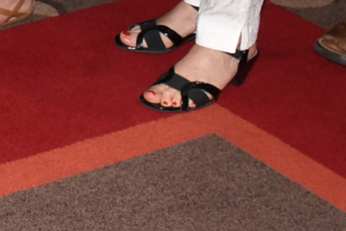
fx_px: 1846
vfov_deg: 6.6
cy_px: -405
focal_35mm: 192
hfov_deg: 9.7
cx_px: -410
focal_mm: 18
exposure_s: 1/60
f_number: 5
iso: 200
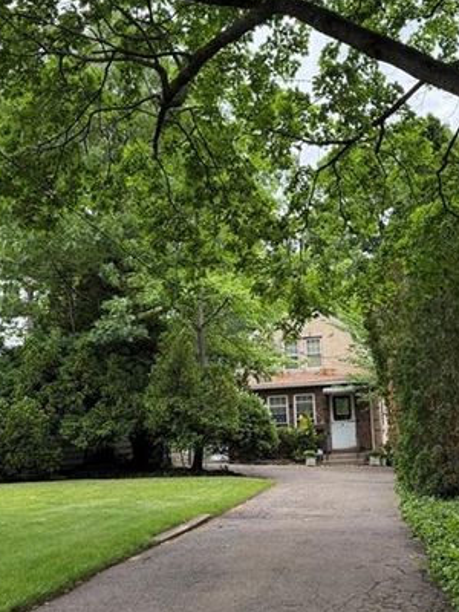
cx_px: 262
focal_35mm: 40
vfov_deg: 46.6
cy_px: 357
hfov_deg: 35.9
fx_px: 707
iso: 200
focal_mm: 6.76
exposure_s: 1/213
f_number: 1.78
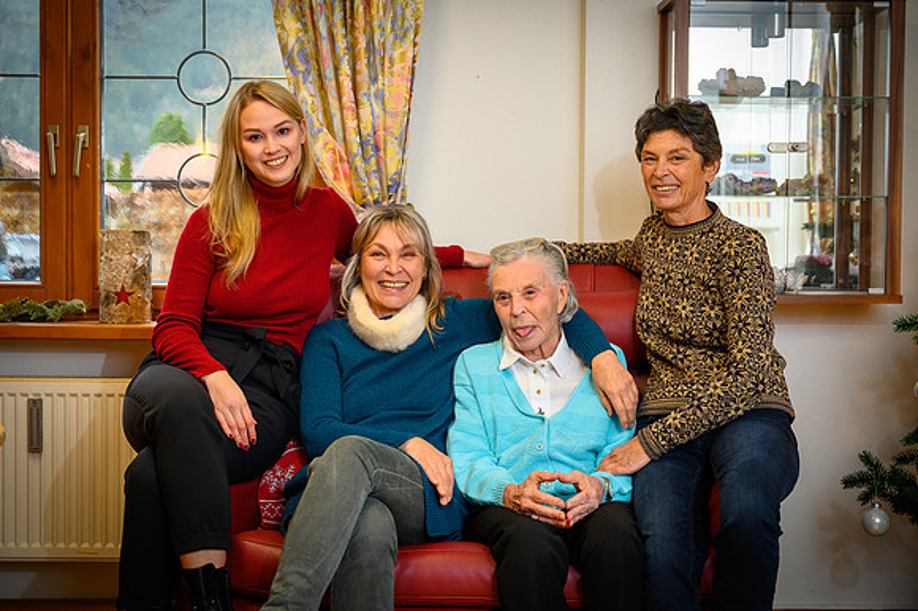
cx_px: 459
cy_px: 306
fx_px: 1300
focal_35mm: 51
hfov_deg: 38.9
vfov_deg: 26.5
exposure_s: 1/100
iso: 800
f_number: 4
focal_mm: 51
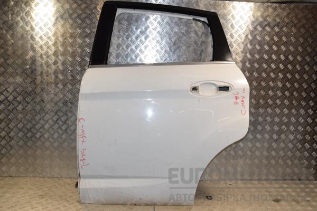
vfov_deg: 40.0
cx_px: 158
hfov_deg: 57.2
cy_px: 106
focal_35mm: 33
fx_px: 291
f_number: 10
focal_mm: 22
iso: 800
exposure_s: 1/200
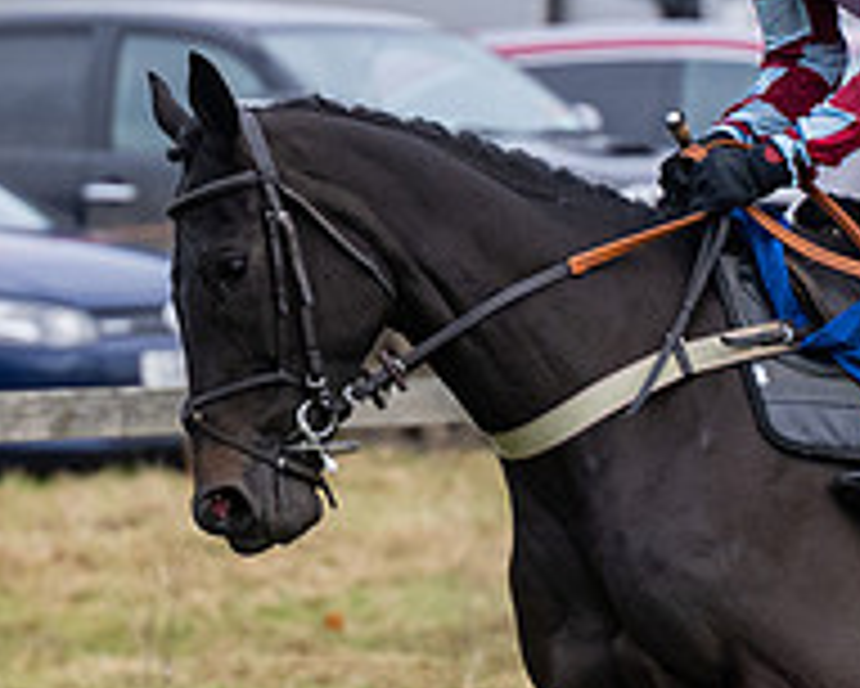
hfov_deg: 1.8
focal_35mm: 1075
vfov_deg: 1.4
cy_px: 521
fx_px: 27376
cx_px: 809
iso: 800
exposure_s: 1/640
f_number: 5
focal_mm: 210
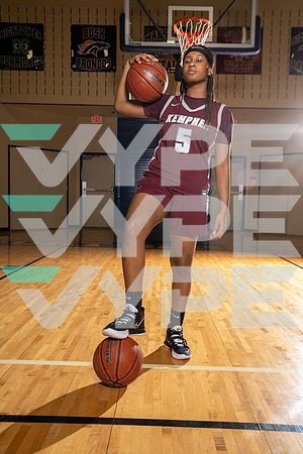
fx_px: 417
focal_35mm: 33
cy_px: 227
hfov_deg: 40.0
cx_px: 152
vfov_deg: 57.2
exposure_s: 1/250
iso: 640
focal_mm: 33
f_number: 5.6
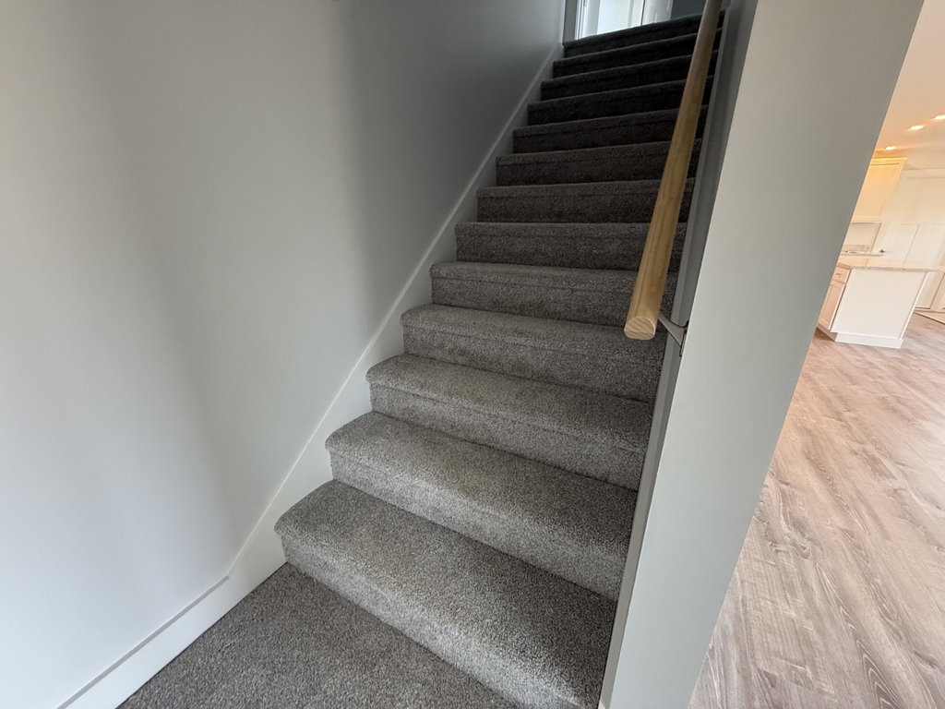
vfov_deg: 85.7
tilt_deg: -19.0
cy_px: 354
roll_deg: -0.2
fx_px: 382
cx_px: 472
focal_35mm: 14
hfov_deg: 102.1
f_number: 2.2
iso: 400
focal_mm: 2.22
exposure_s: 1/60
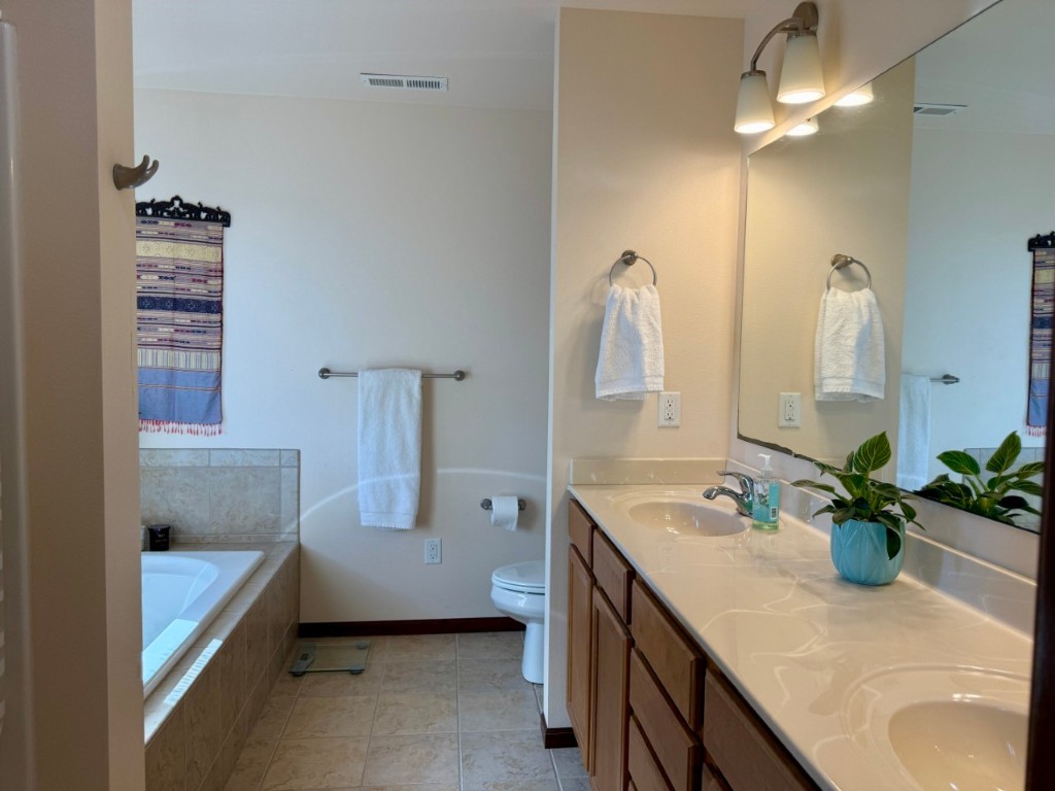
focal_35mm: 24
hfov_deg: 71.6
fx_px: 731
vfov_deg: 56.8
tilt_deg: -3.0
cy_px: 396
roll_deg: -1.0
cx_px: 528
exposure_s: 1/317
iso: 100
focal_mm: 6.76
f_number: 1.78
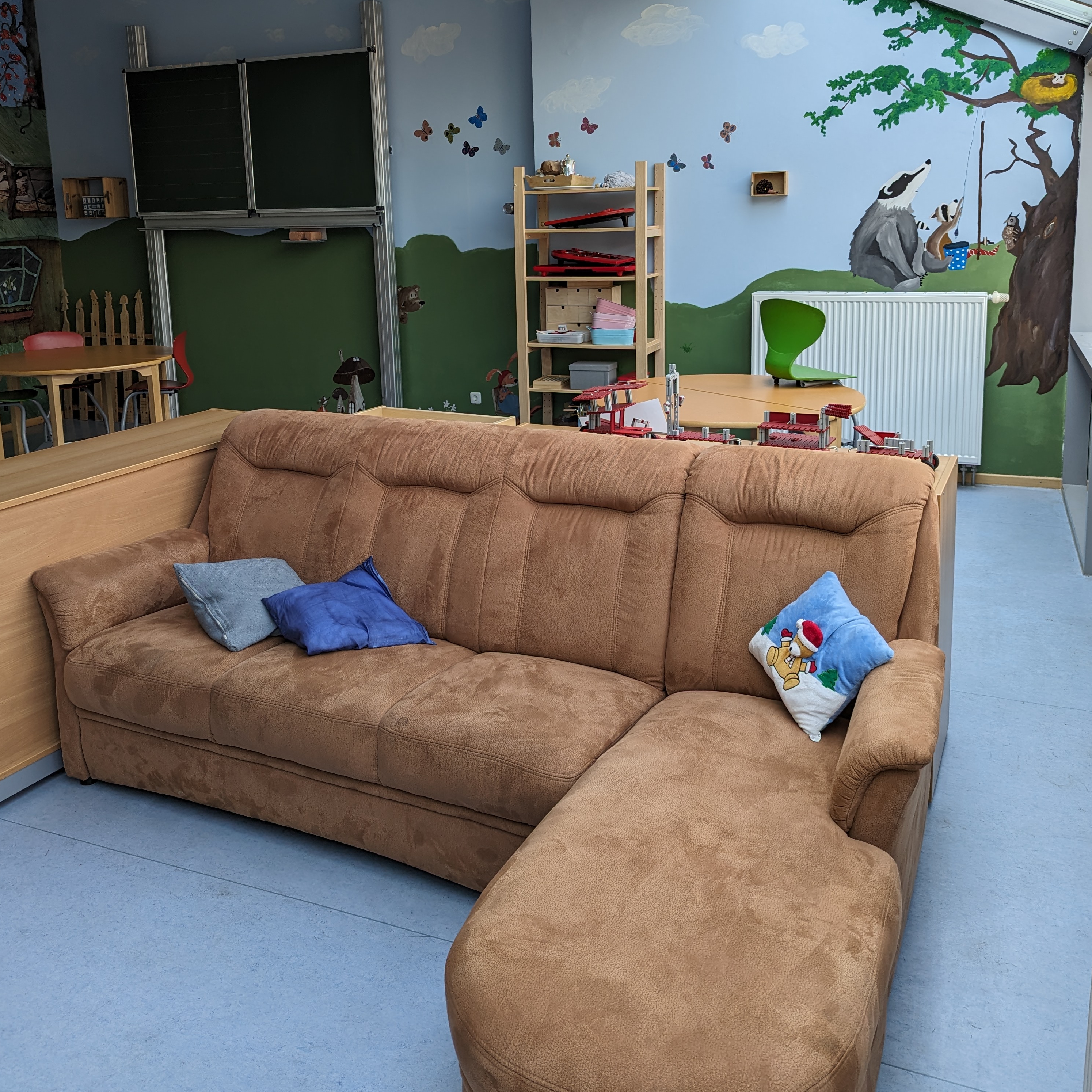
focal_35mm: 29
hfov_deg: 55.6
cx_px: 539
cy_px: 376
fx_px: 1035
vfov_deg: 54.6
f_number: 1.85
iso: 29
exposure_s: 1/211
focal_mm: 6.81
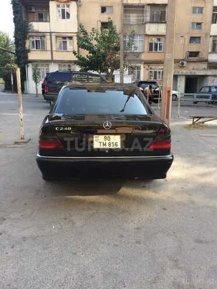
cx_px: 108
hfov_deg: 48.2
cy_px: 144
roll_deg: +0.6
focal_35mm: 29
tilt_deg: -14.9
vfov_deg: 61.7
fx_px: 242
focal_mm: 4.15
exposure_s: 1/224
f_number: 2.2
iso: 32
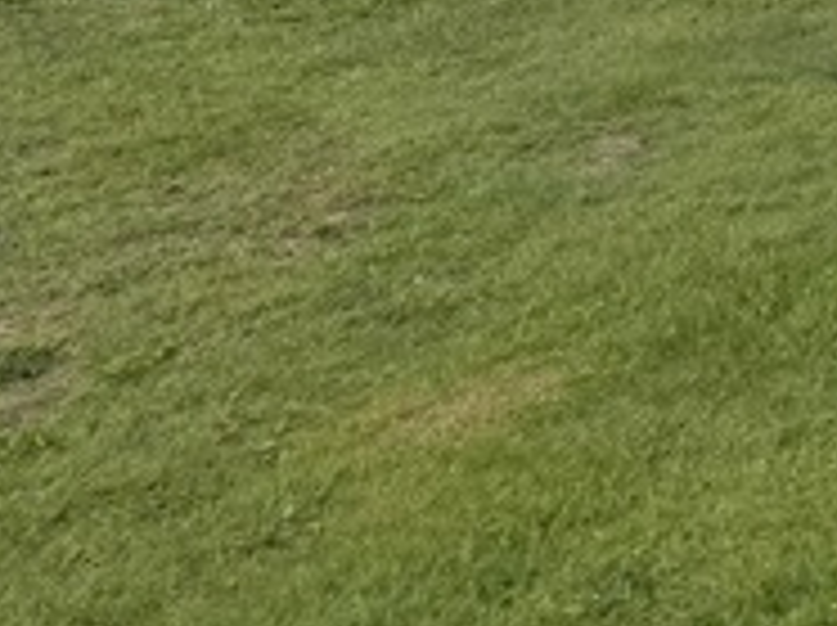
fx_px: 2656
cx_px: 1811
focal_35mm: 110
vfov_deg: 11.5
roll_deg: -1.6
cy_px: -784
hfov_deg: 14.1
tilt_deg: -0.8
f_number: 1.78
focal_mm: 6.76
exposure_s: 1/1585
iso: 80
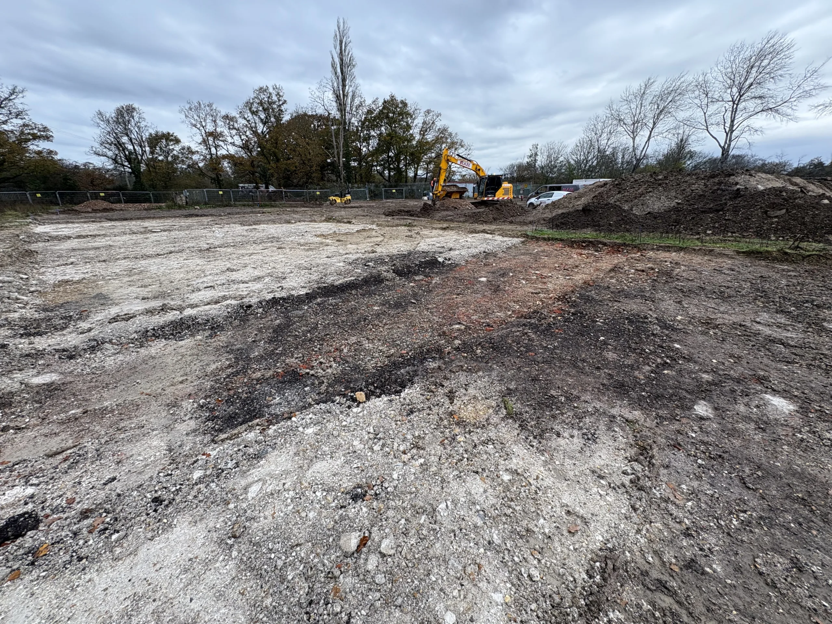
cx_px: 416
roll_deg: +0.4
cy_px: 312
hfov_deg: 102.1
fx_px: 336
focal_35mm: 14
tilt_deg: -19.0
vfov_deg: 85.7
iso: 40
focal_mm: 2.22
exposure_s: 1/99
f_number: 2.2
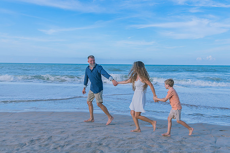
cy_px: 82
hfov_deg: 48.7
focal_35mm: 40
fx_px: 254
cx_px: 128
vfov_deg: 33.6
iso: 100
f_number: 4
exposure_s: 1/200
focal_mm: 31
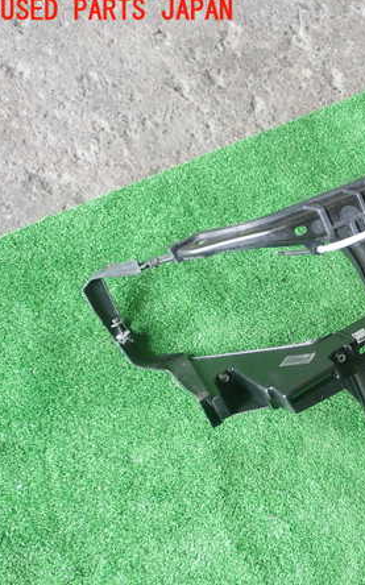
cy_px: 291
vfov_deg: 46.2
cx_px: 389
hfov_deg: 27.6
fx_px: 685
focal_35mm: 43
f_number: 2.3
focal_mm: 5.4
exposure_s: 1/60
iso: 200
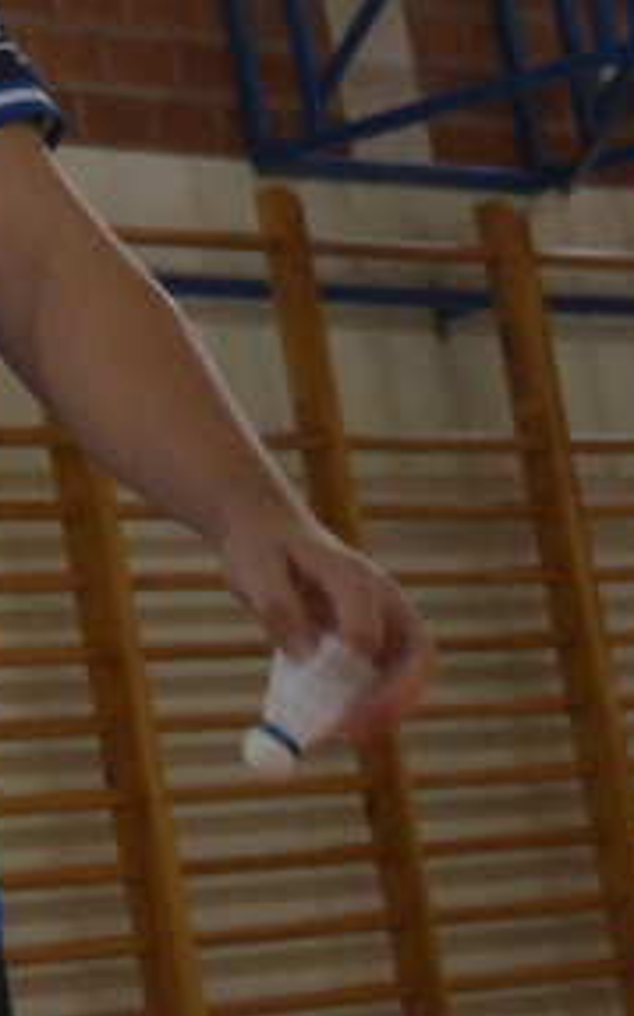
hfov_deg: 5.7
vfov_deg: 9.1
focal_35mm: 229
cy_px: -135
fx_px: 6340
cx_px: -336
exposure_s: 1/250
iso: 1600
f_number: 4.8
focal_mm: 42
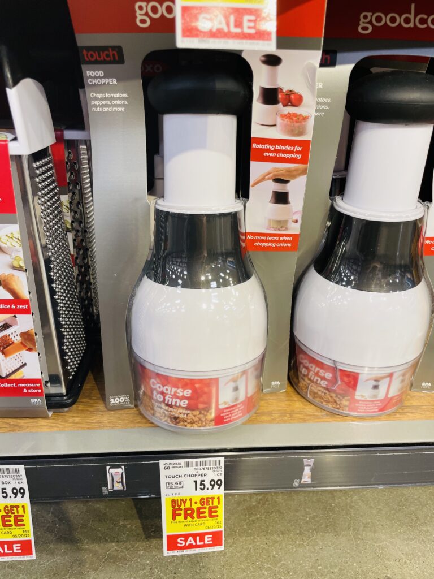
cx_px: 217
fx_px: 435
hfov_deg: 53.1
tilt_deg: -23.4
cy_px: 290
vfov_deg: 67.3
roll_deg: -1.3
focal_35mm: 26
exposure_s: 1/60
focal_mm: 4.2
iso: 64
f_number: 1.6
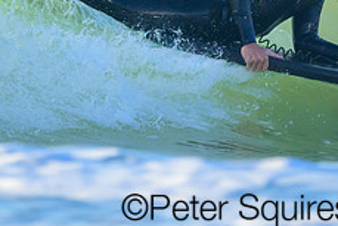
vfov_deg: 0.5
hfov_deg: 0.8
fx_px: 25694
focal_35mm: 2735
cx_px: 151
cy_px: -137
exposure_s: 1/2000
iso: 1600
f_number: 6.3
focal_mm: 800
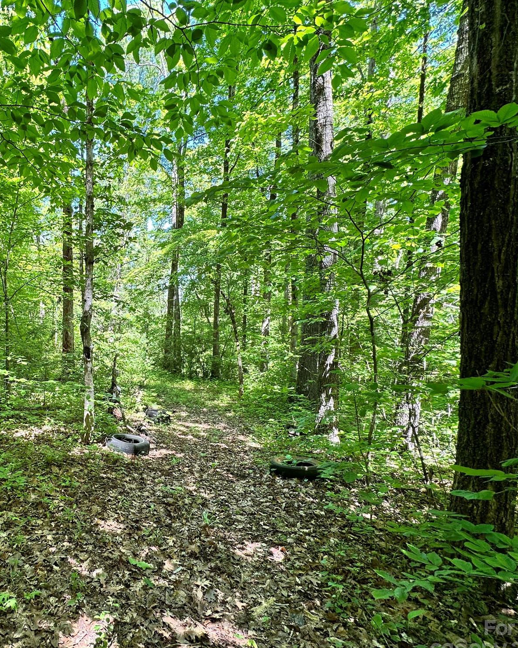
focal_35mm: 19
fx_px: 364
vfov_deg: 83.3
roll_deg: -0.8
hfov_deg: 65.1
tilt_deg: -4.5
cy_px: 333
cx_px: 110
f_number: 2.2
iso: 40
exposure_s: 1/99
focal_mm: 2.22
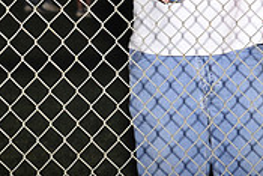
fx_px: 2903
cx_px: 371
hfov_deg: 5.2
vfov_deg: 3.5
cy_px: -108
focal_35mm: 397
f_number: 8
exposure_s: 1/320
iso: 1000
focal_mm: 120
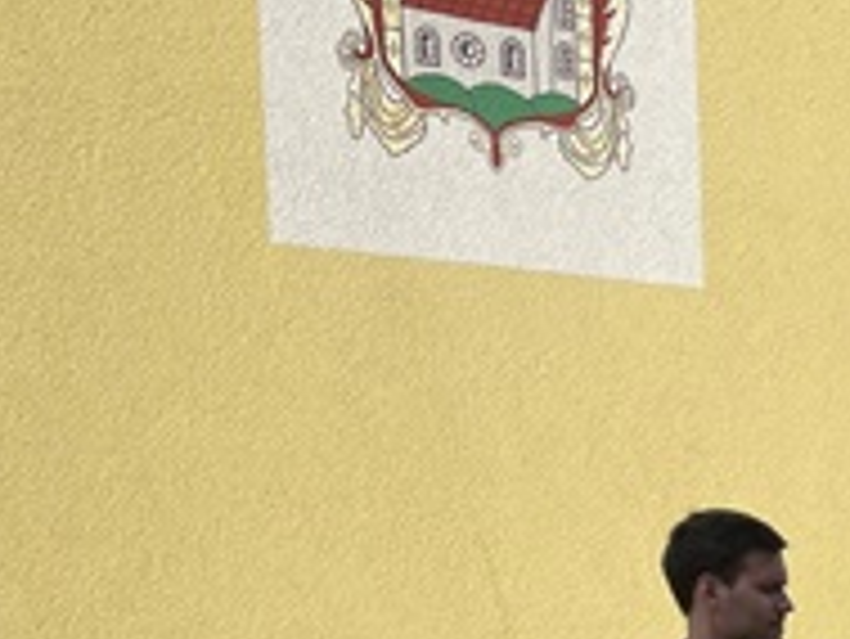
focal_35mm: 88
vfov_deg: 15.8
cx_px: 1201
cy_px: 886
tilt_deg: -6.4
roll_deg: +0.1
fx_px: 2162
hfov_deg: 19.8
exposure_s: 1/3300
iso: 32
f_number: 1.6
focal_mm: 4.2
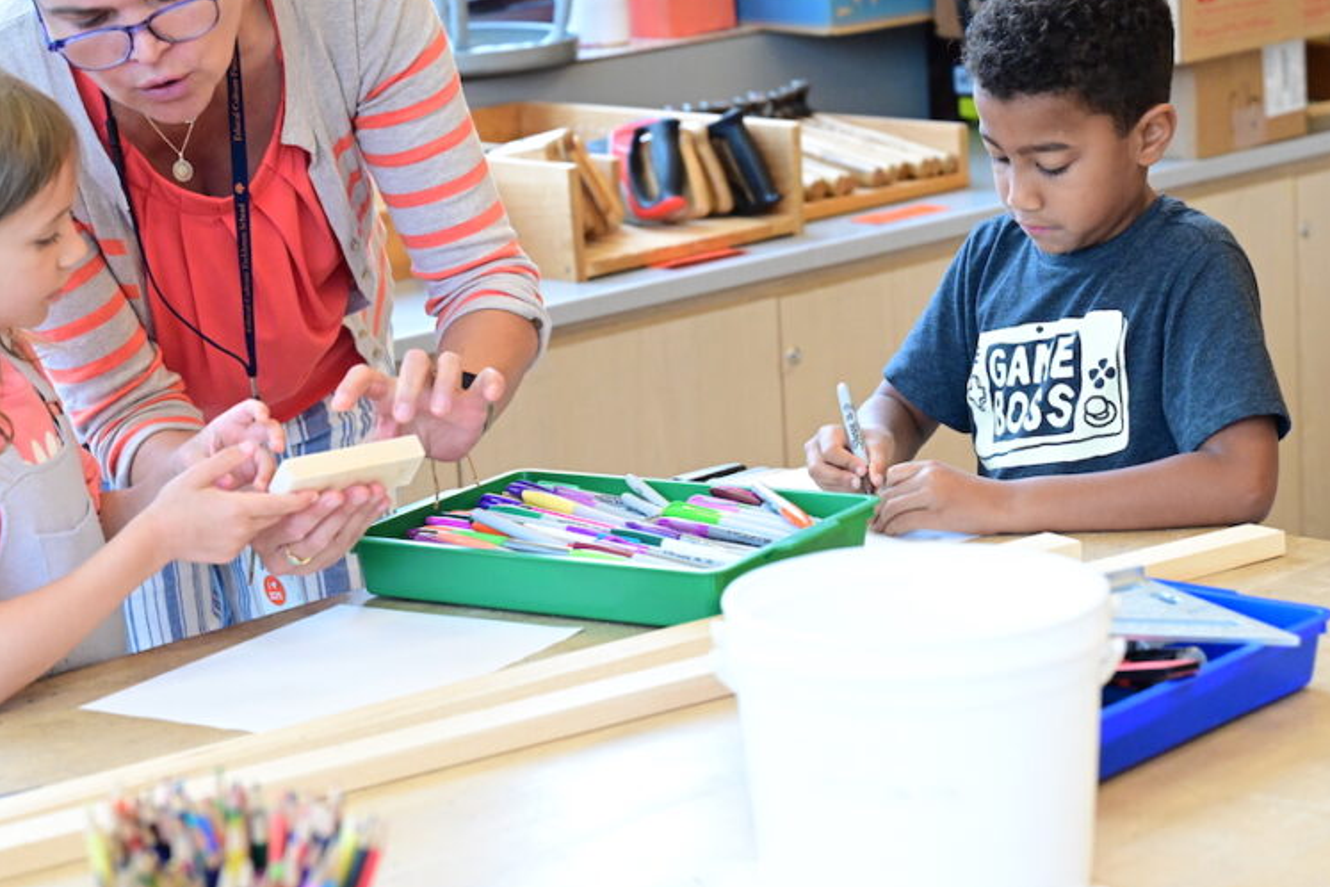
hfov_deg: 21.2
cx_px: 595
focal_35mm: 96
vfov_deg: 14.2
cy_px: 282
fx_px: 3546
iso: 4000
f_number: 4.5
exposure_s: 1/640
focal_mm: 70
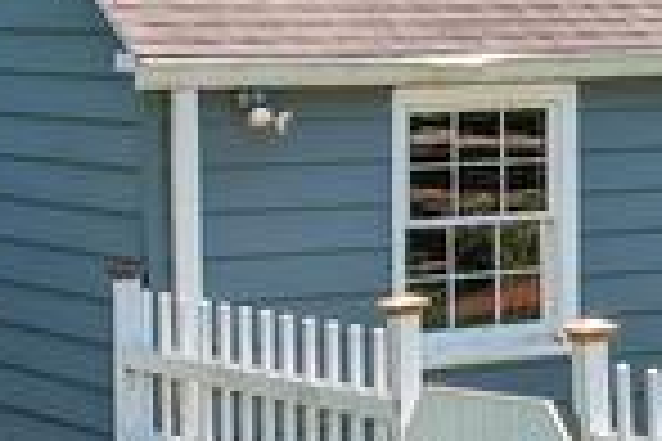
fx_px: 2813
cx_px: 1455
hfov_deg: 11.6
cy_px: -7
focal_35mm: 153
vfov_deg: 8.9
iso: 100
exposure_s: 1/800
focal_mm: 8.4
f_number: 2.8
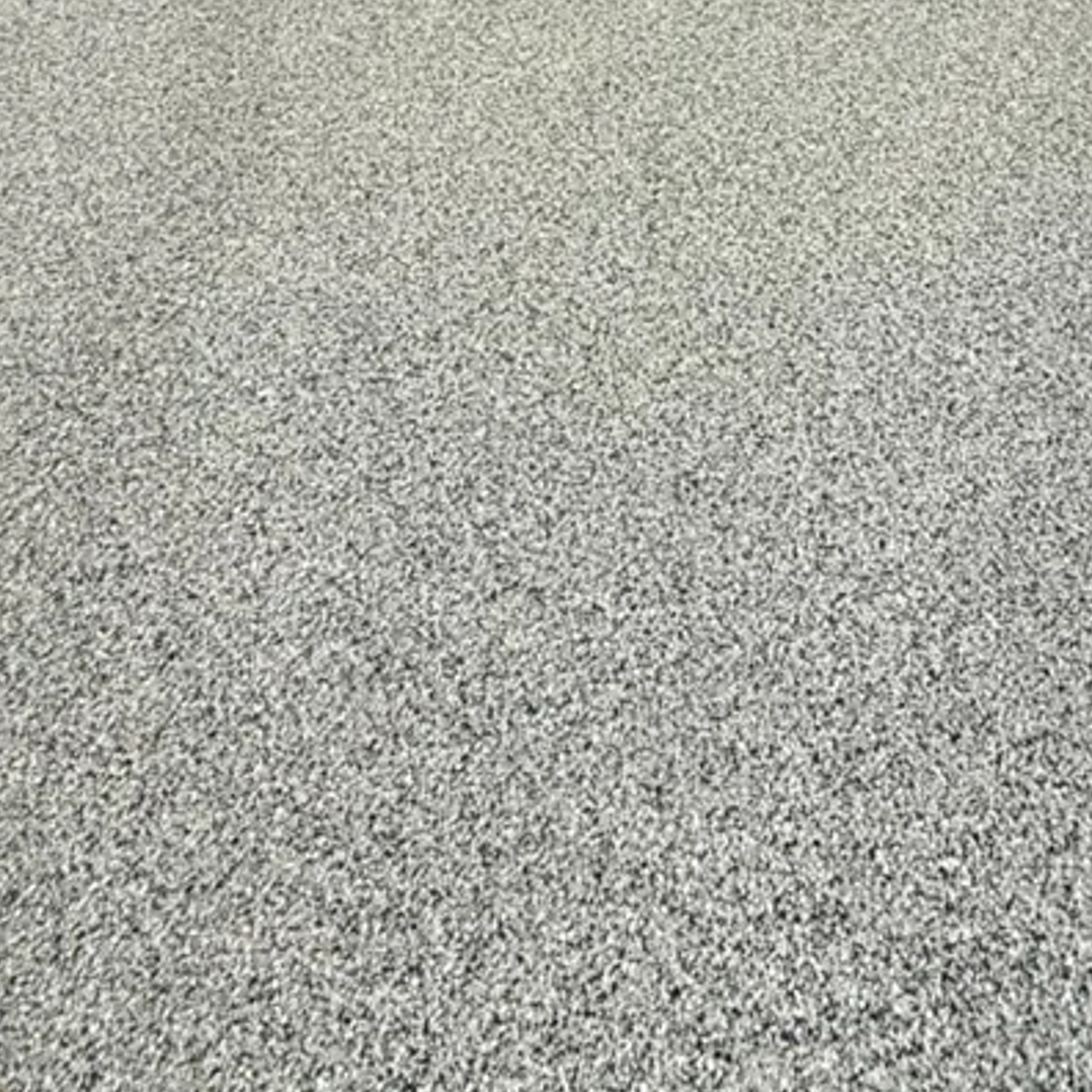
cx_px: 783
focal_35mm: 32
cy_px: -94
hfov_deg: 49.6
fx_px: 1142
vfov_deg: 41.4
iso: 50
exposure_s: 1/1145
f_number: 2.2
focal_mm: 2.22
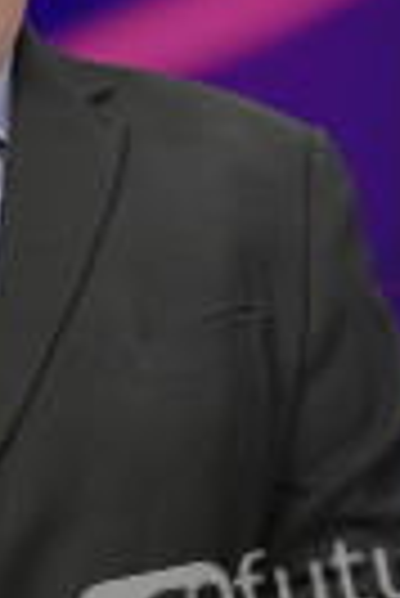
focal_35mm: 93
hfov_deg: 14.2
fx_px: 1546
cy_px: 405
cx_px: -99
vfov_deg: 21.8
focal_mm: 31
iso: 2500
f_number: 6.3
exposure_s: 1/200
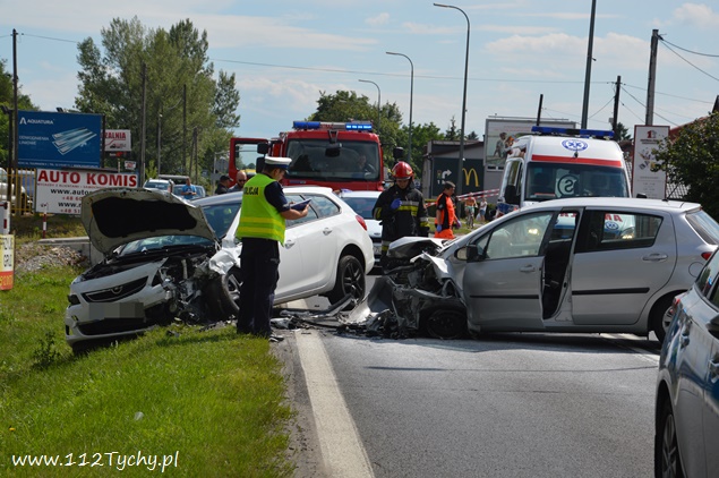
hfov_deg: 19.5
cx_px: 360
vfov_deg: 13.0
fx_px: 2095
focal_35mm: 105
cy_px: 239
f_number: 9
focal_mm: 70
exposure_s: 1/320
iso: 100
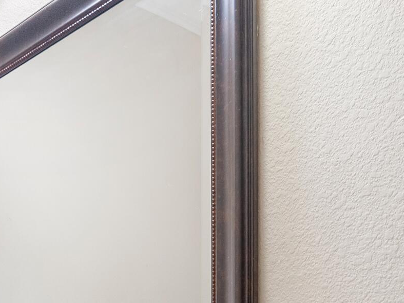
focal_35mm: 68
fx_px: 792
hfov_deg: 26.8
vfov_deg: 18.6
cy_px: 480
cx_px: -16
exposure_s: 1/1.25
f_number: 8
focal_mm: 18.5
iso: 320
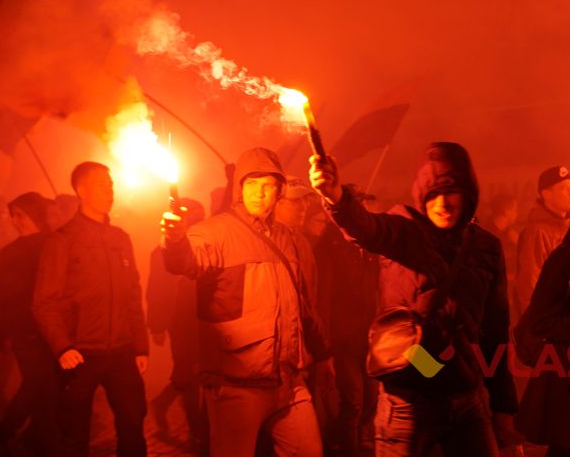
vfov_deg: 22.2
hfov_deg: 27.5
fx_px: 1164
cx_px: 342
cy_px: 226
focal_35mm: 69
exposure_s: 1/80
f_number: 4.5
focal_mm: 40
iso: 400
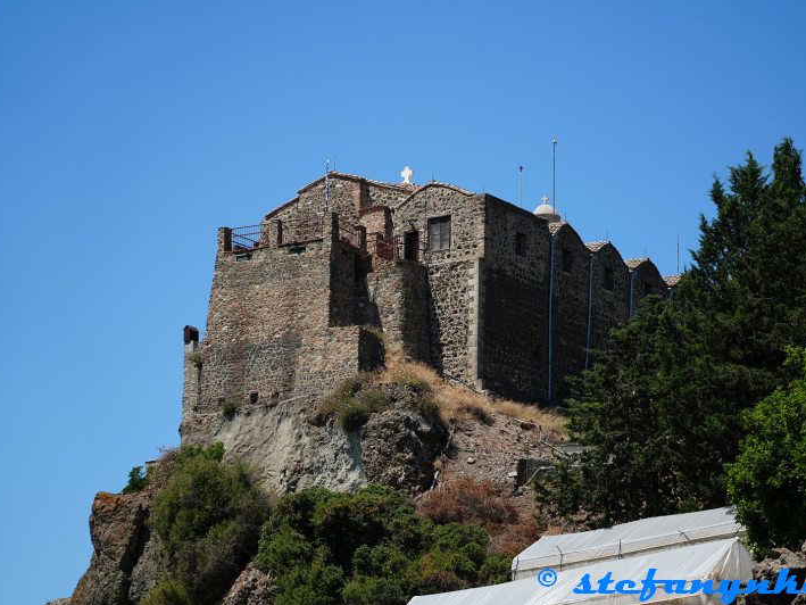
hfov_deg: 17.3
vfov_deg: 13.0
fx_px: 2655
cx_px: 440
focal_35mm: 114
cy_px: 302
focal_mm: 105
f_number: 4
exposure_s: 1/500
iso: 100
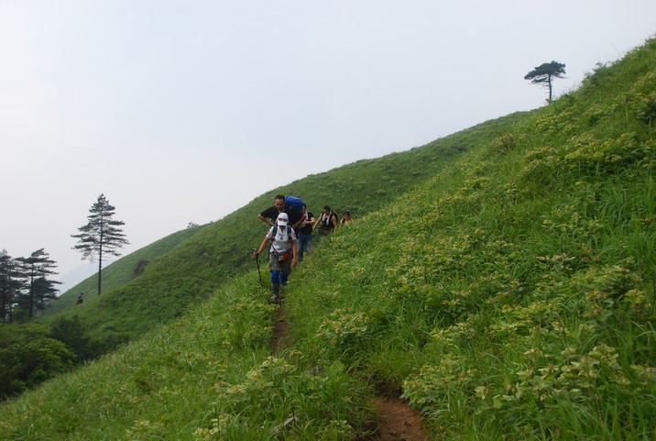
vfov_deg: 31.0
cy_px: 220
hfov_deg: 44.9
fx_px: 794
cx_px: 328
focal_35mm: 44
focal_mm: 29
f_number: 6.3
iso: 100
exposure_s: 1/100
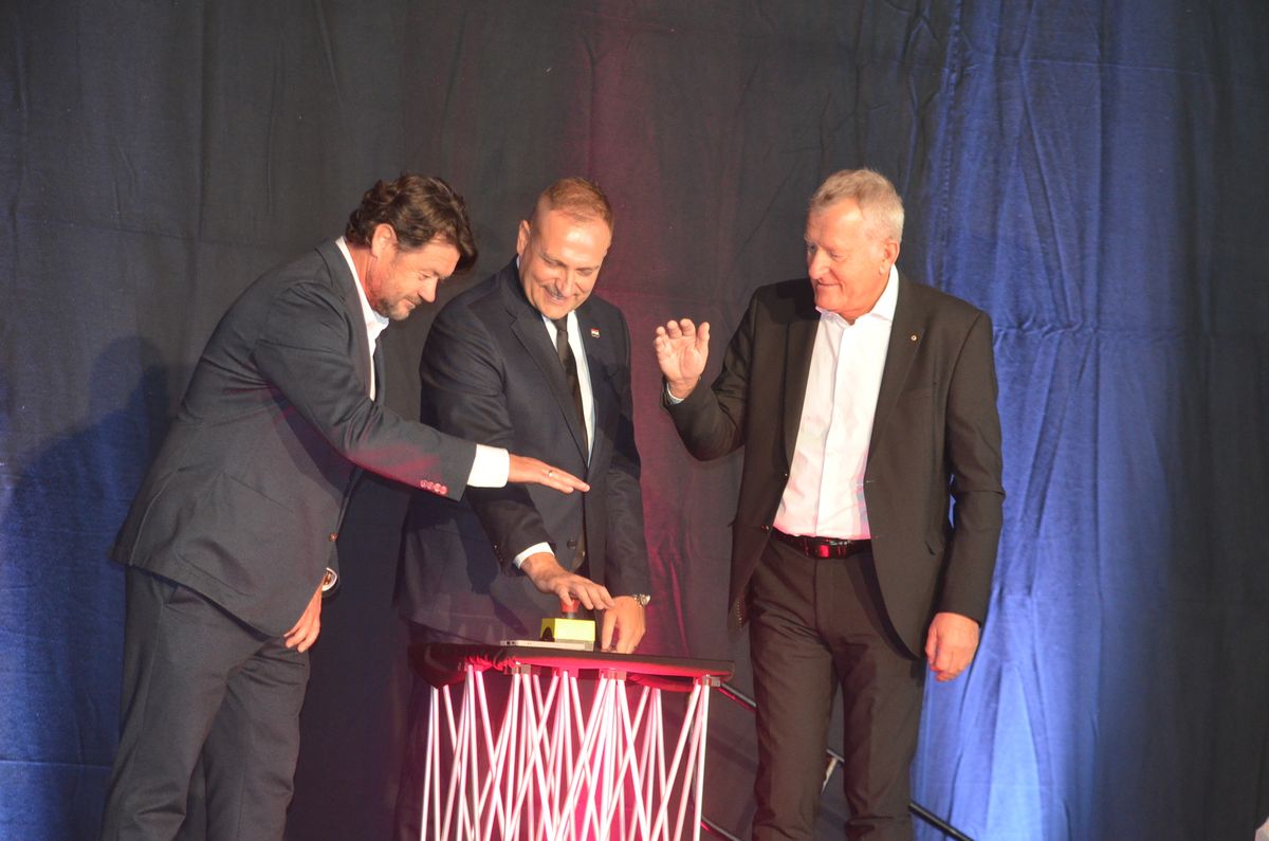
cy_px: 420
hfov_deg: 17.5
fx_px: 4116
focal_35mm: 117
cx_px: 634
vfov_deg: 11.7
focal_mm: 78
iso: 2000
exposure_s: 1/60
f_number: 4.5
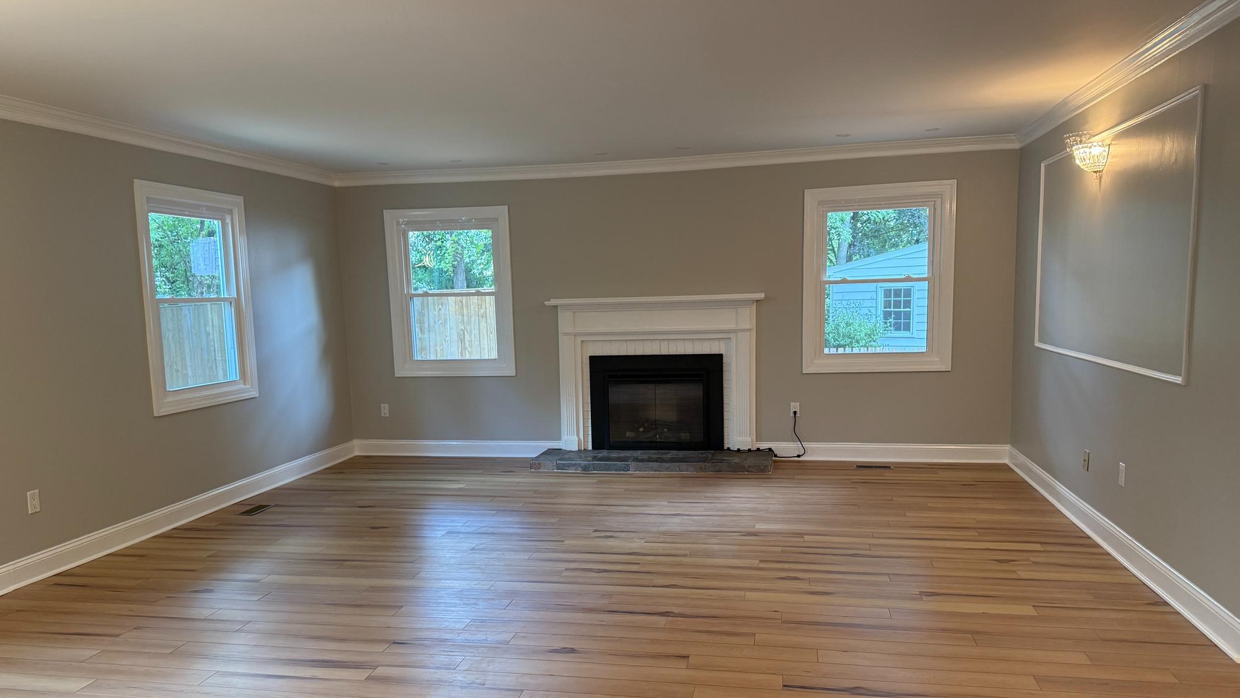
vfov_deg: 42.8
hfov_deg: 69.8
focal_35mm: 27
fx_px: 888
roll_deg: +1.2
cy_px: 405
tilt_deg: -7.8
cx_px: 603
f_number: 1.78
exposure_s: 1/120
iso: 320
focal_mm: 6.76
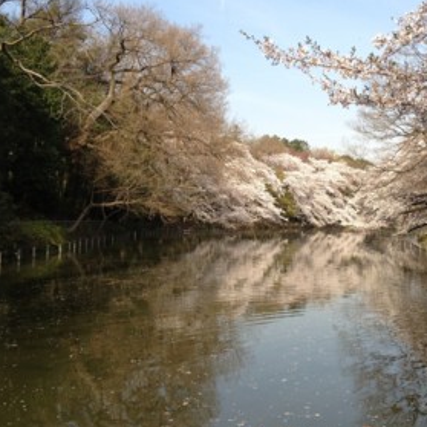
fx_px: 698
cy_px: 181
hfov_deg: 33.4
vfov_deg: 34.0
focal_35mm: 50
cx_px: 315
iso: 64
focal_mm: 4.28
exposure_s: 1/812
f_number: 2.4
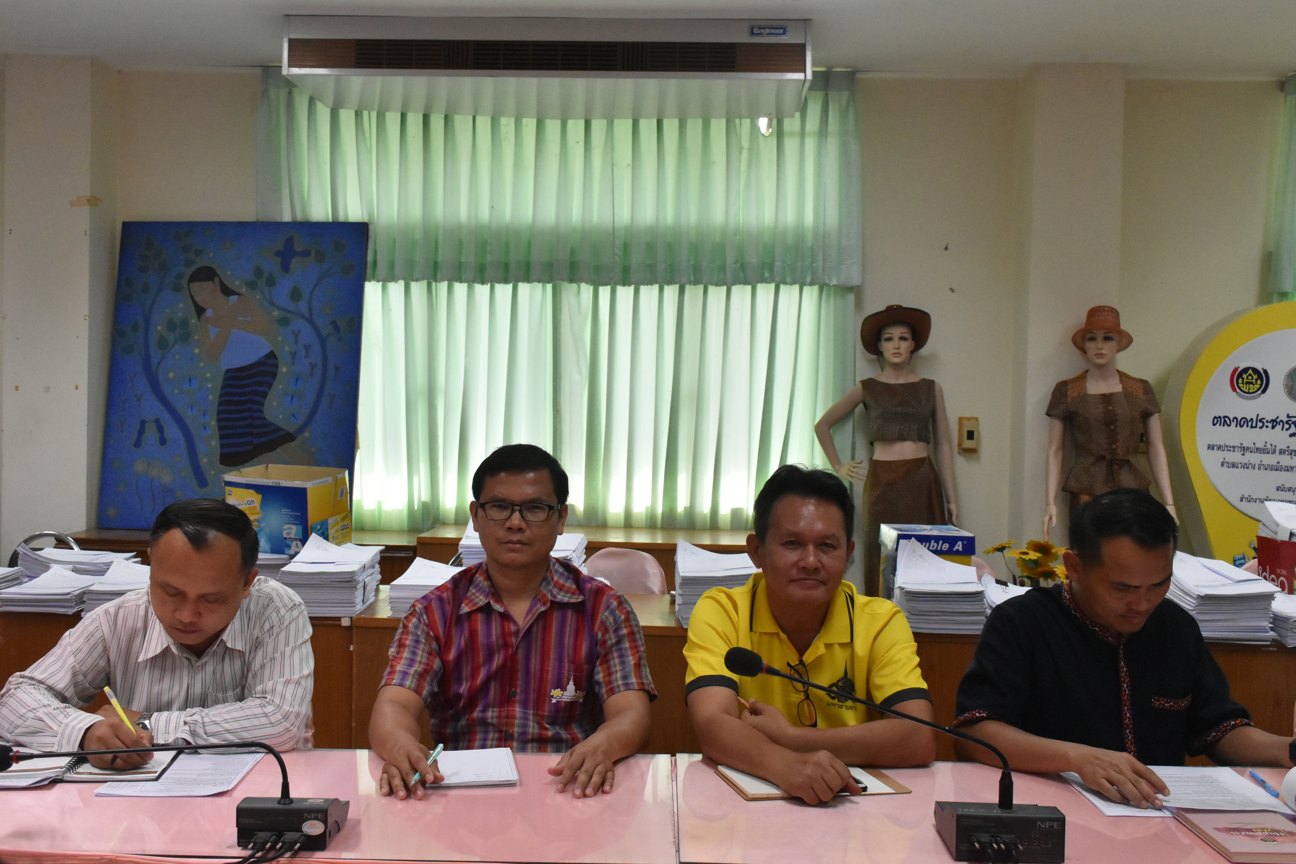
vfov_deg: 36.9
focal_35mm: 36
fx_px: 1296
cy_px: 432
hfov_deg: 53.1
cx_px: 648
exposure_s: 1/250
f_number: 8
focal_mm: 24
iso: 2500
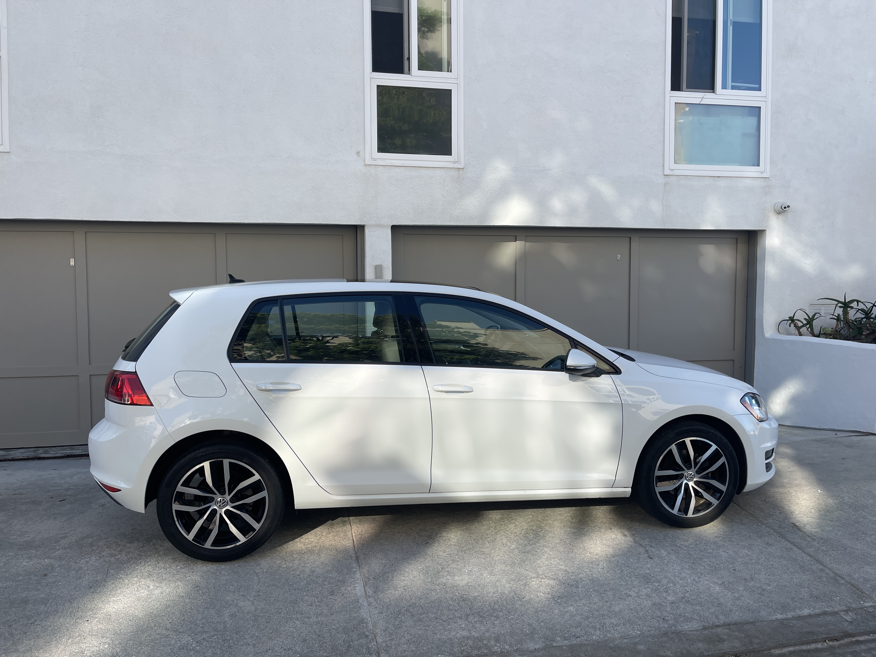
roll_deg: +0.6
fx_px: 633
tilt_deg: -3.6
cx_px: 438
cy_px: 328
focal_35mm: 25
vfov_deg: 54.9
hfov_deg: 69.4
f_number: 1.6
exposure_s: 1/1038
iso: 32
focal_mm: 5.1
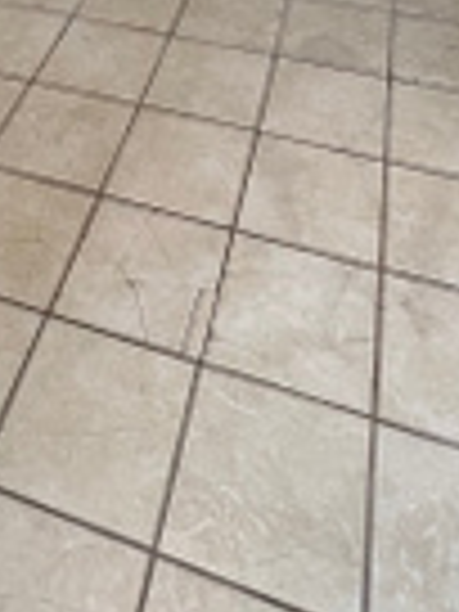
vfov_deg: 29.0
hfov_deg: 30.8
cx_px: 94
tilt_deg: -14.1
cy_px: -270
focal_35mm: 46
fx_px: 813
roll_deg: +2.5
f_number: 1.8
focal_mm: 1.57
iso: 100
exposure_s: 1/120
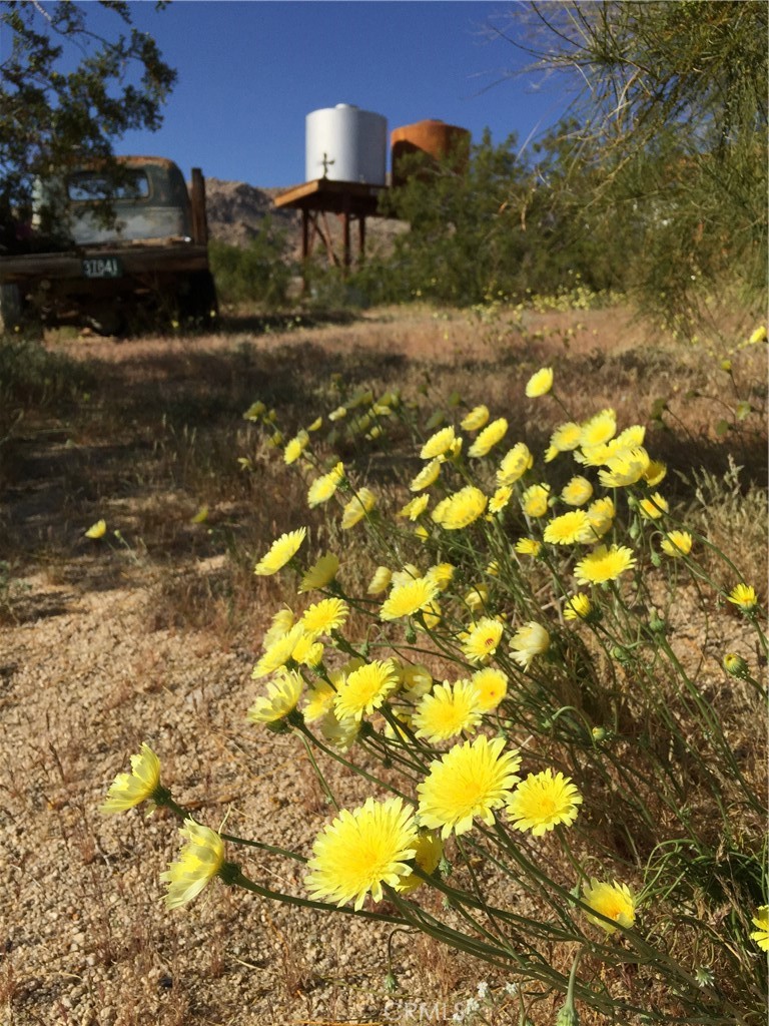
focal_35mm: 29
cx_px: 384
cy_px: 513
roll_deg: -1.4
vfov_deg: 61.7
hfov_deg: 48.2
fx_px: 859
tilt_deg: -9.3
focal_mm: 4.15
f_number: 2.2
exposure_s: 1/5650
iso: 32
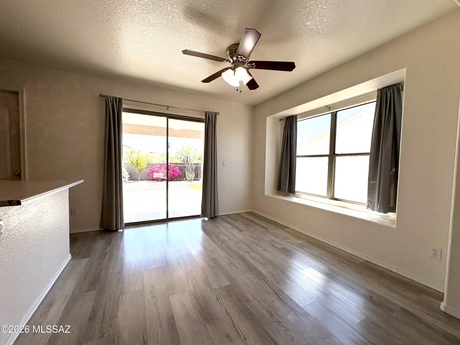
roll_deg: -1.0
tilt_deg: -2.9
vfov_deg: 85.7
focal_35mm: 14
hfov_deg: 102.1
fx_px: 186
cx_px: 230
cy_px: 172
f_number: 2.2
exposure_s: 1/669
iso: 64
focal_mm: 2.22
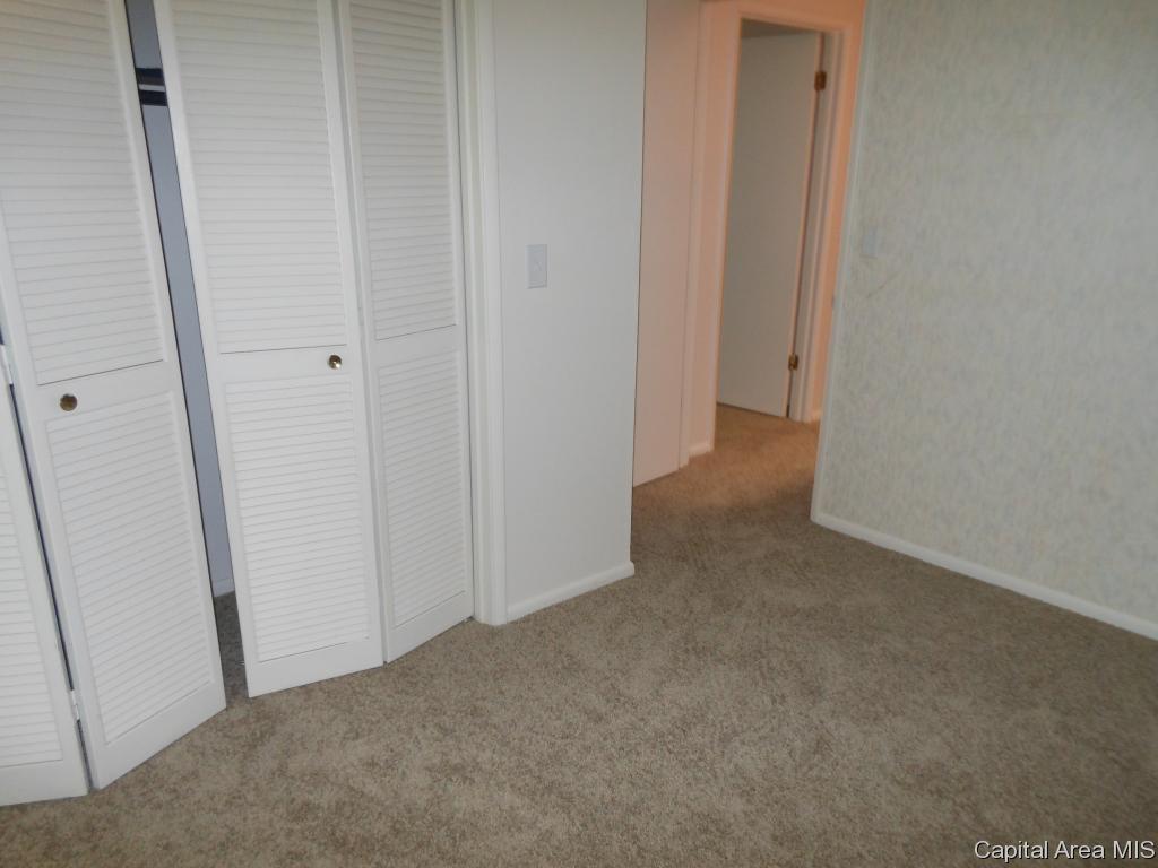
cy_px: 434
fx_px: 836
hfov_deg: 69.4
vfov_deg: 54.9
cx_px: 579
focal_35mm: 25
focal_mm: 4.5
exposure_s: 1/25
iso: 200
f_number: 3.2
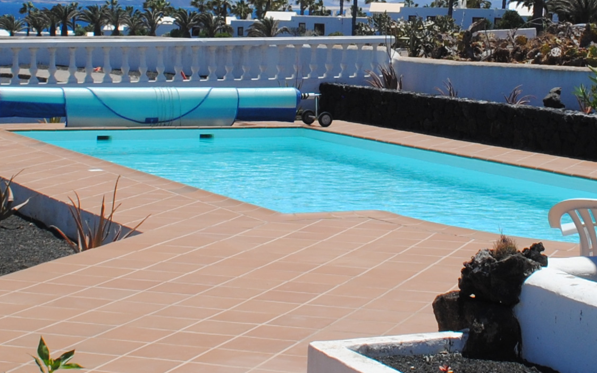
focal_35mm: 95
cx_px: 365
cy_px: -19
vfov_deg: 13.5
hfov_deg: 21.8
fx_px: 1546
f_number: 9
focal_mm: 18
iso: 100
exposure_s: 1/320
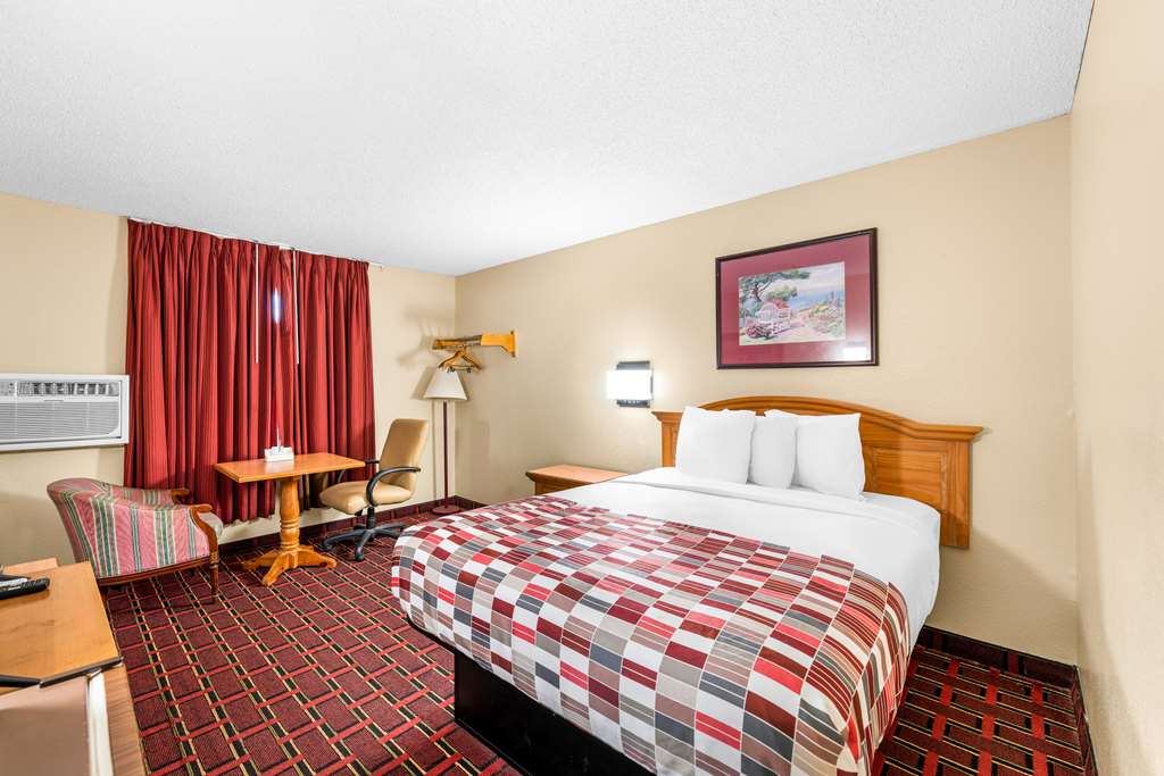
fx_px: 453
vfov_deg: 81.2
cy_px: 388
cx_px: 582
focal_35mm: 14
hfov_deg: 104.2
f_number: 4.5
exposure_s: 1
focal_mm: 14
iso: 100
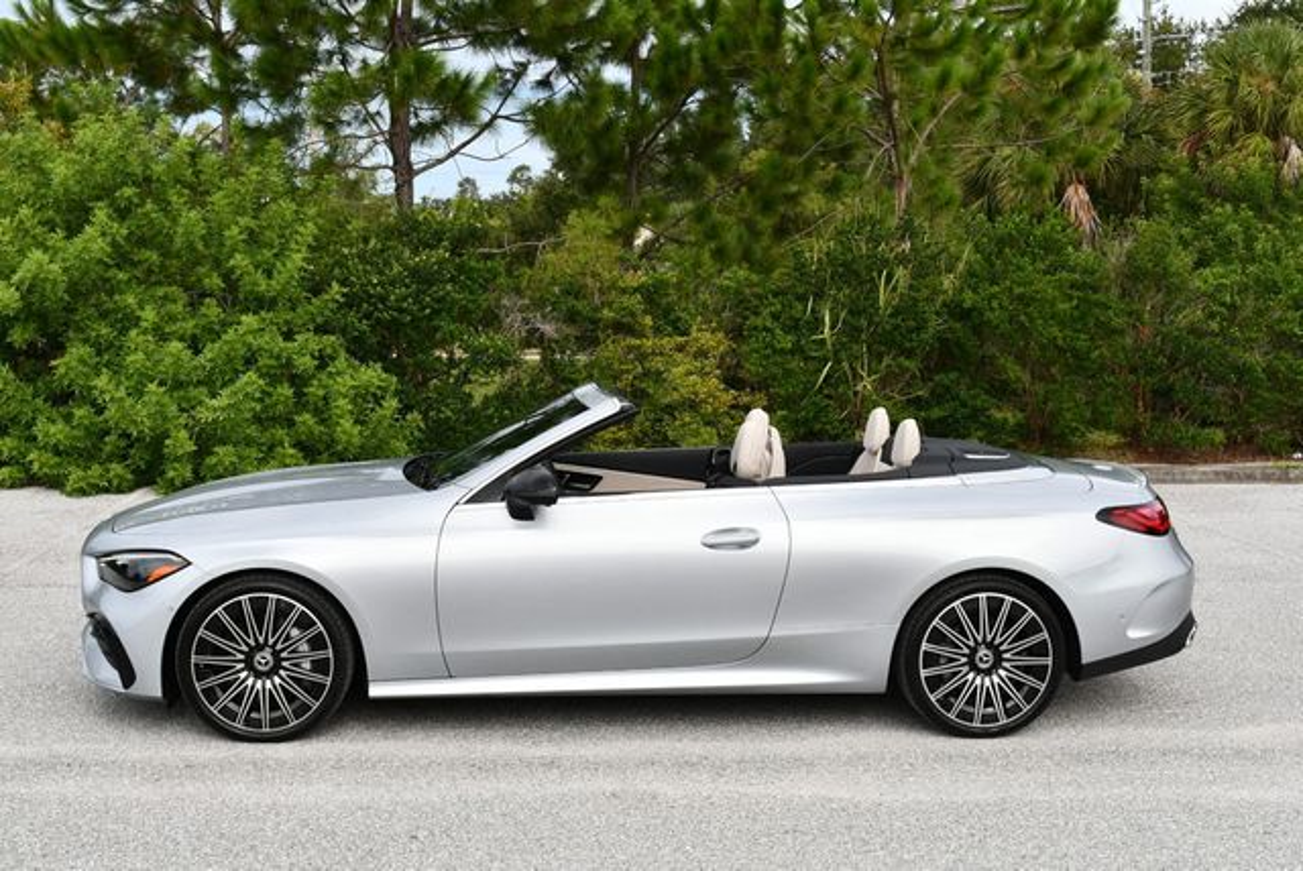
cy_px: 436
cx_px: 652
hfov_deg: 44.5
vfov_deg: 30.6
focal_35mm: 44
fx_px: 1594
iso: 110
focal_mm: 22
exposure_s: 1/250
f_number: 8
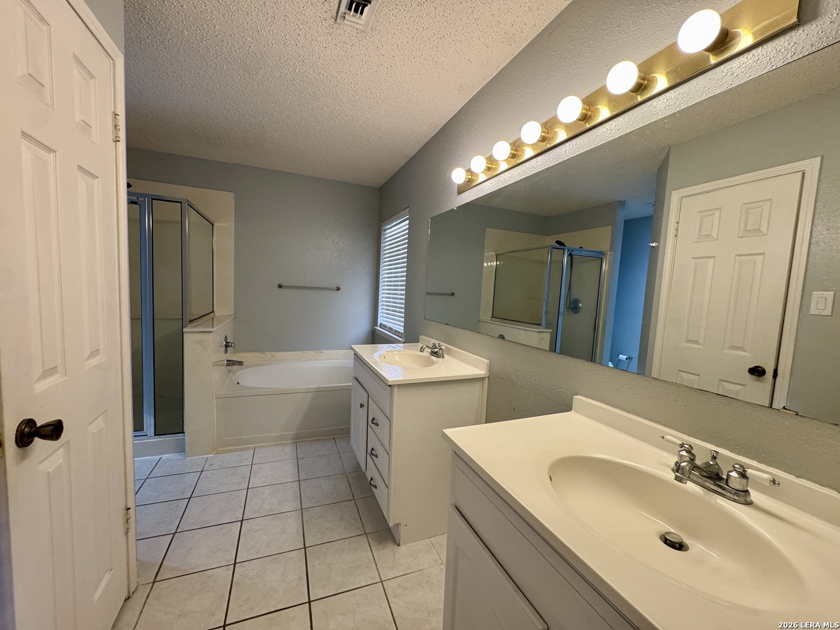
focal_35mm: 14
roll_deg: -3.0
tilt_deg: -4.3
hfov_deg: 102.1
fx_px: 340
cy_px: 315
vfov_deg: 85.7
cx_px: 420
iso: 250
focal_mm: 2.22
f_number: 2.2
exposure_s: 1/120
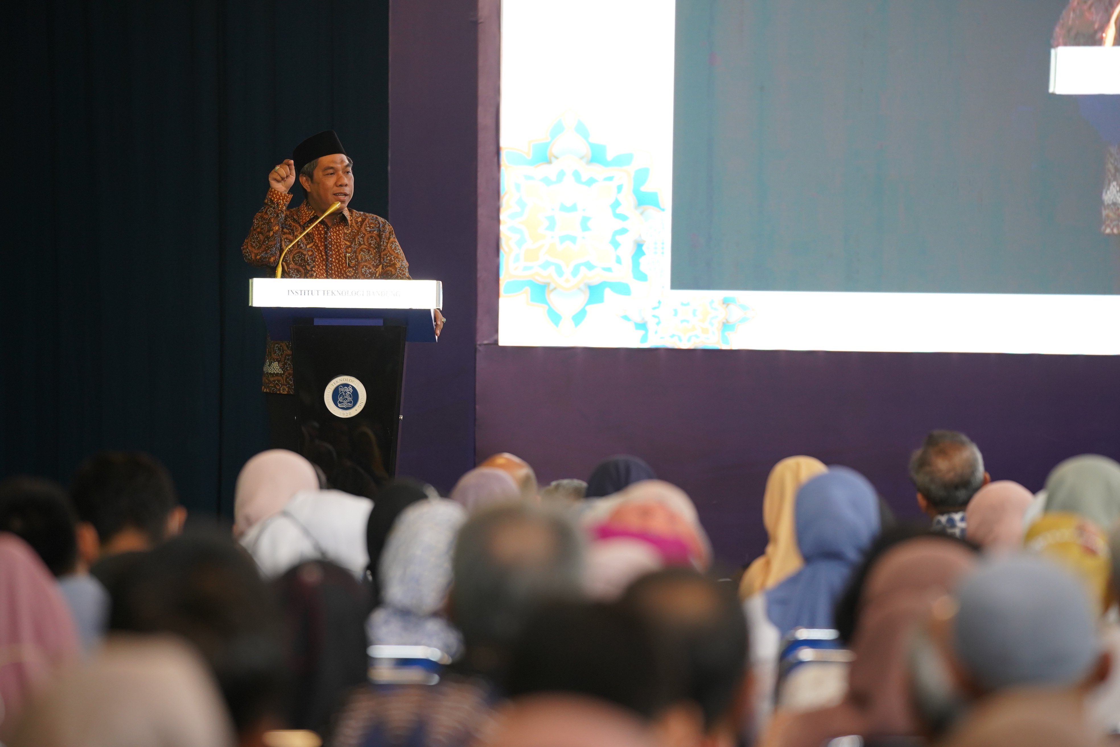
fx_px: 5880
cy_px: 374
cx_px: 560
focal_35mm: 189
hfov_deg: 10.9
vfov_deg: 7.3
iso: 1600
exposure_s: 1/125
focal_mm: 189
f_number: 3.5
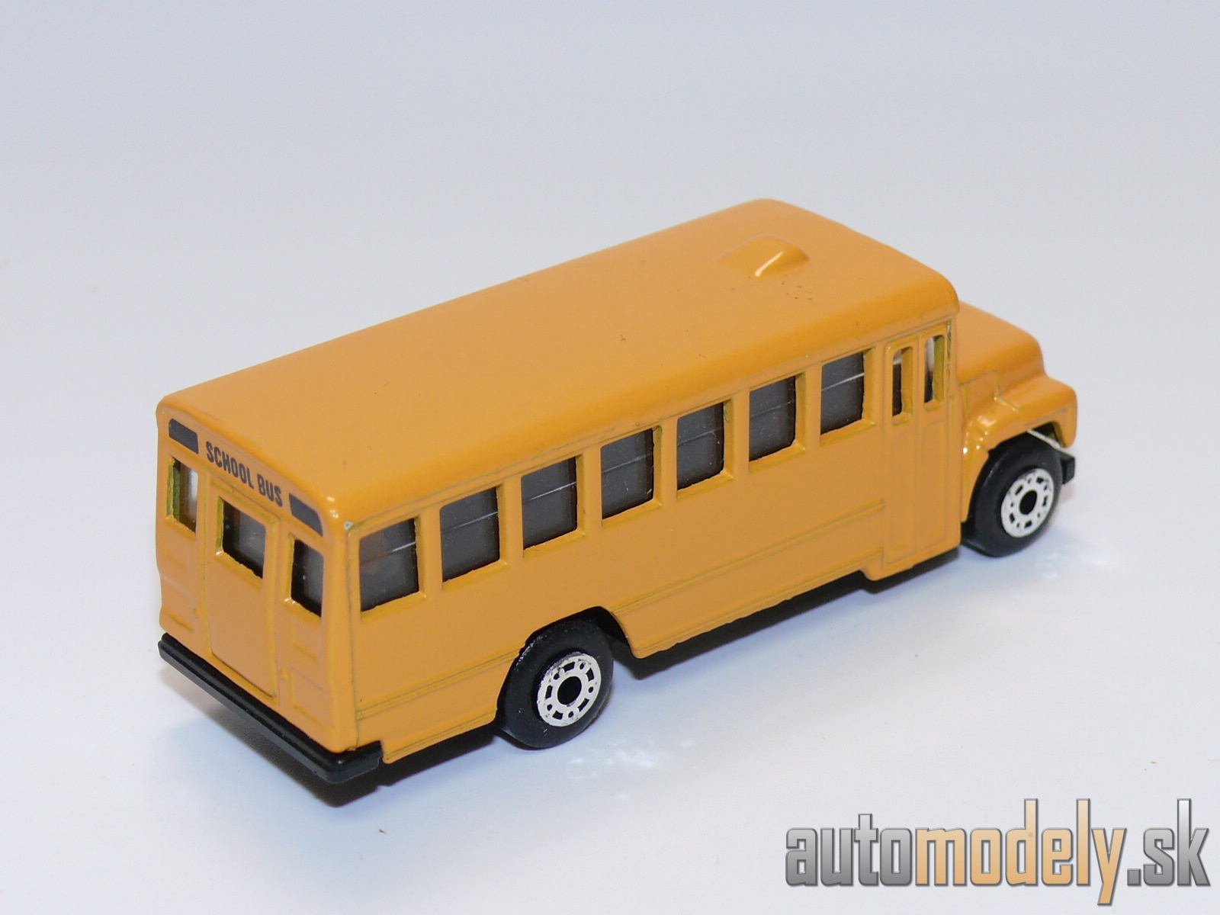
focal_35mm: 97
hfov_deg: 20.2
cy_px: 458
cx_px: 610
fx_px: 3419
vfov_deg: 15.2
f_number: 4
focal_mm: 13.1
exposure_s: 1/30
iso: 100
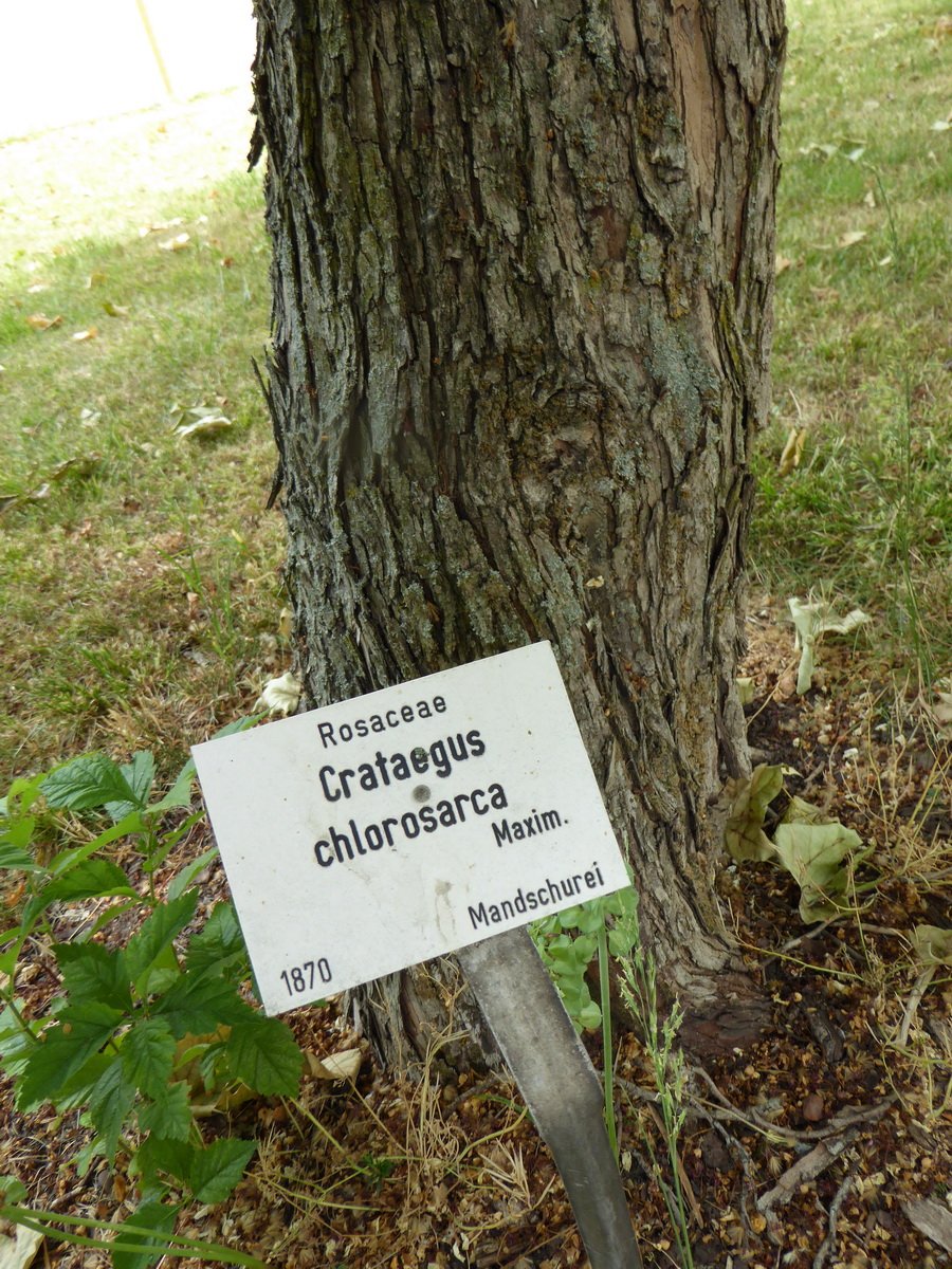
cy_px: 634
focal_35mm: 25
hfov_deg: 54.9
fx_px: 917
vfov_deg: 69.4
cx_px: 476
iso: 100
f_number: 3.3
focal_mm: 4.3
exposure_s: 1/100
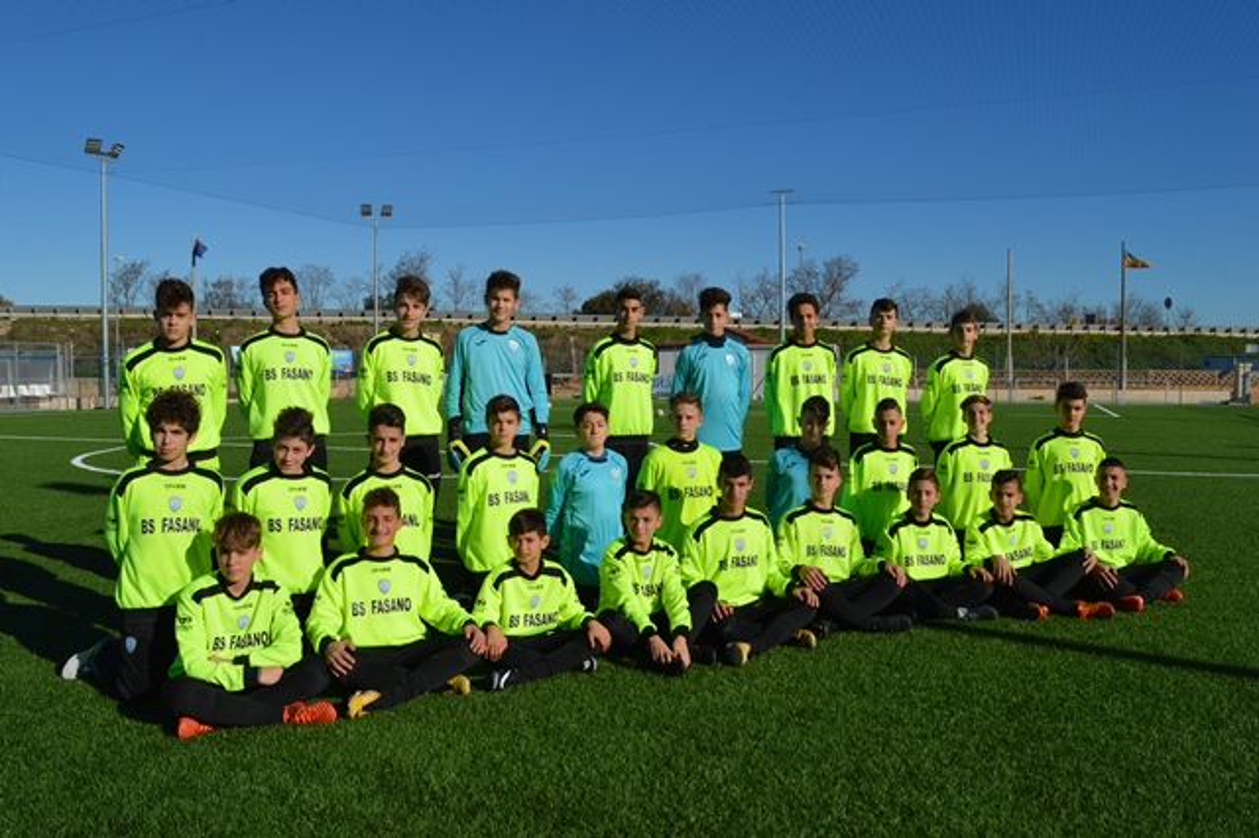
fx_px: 1049
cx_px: 630
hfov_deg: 62.0
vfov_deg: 43.6
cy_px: 419
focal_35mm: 30
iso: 100
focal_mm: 20
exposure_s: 1/400
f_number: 10
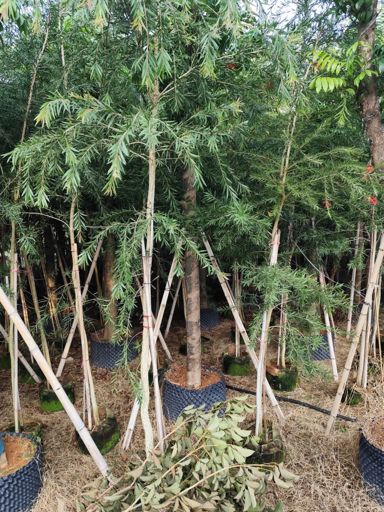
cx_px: 192
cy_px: 256
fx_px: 340
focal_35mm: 23
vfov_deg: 73.9
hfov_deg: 58.9
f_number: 1.65
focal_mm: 6.19
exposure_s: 1/100
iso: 64
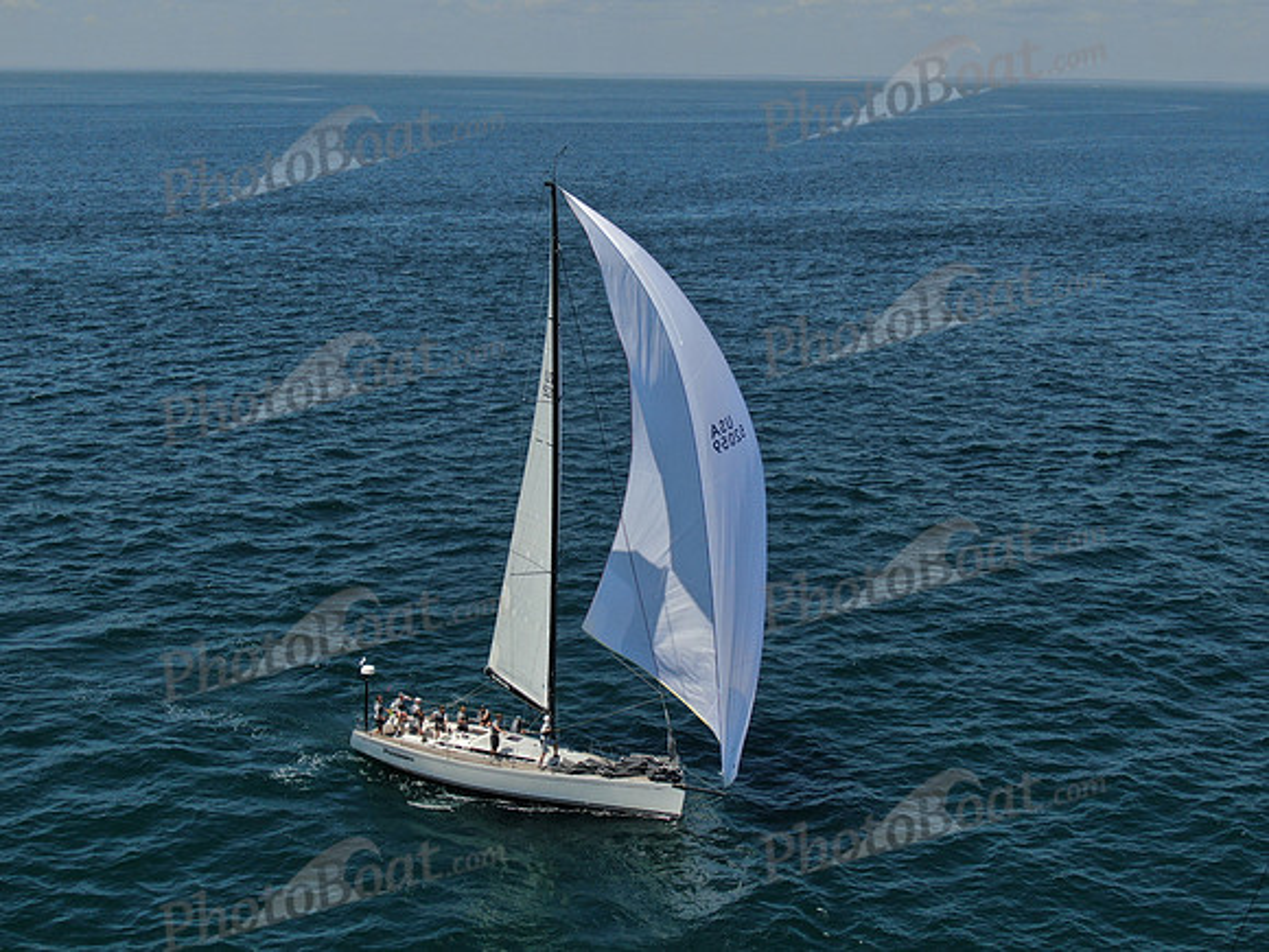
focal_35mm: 48
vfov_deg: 30.3
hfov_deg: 39.7
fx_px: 1760
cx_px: 634
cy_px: 476
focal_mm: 8.6
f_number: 3.8
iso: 100
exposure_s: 1/1250
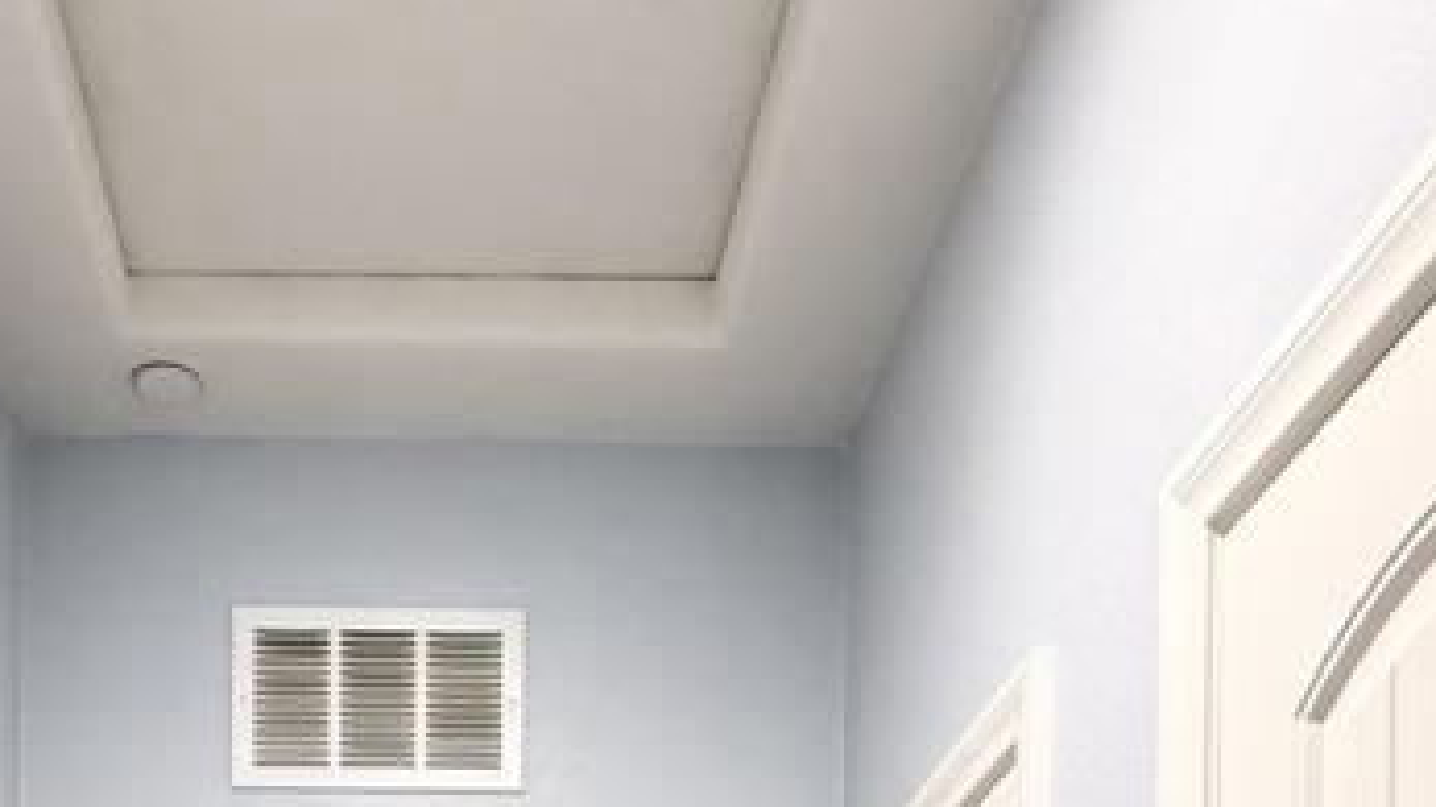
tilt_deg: -0.3
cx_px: 463
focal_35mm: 45
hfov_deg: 44.7
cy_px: 1440
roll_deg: -0.2
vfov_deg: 19.8
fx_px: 1713
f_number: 2.2
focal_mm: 2.22
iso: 400
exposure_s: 1/60
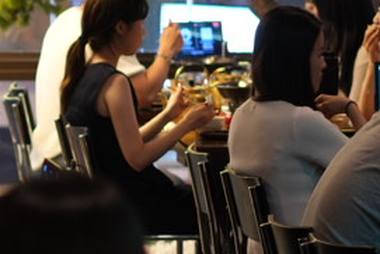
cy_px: 51
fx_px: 3147
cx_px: -237
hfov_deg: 6.8
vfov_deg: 4.6
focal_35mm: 298
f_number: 1.8
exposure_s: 1/60
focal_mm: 50
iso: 500
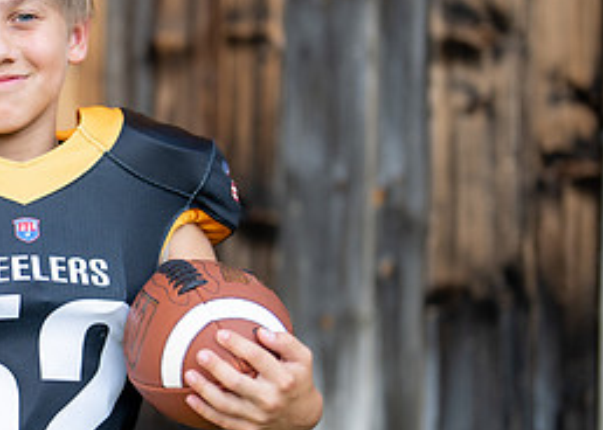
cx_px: -15
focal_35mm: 132
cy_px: 271
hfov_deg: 14.9
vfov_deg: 10.9
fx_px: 2259
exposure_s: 1/1600
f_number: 1.2
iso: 100
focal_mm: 50
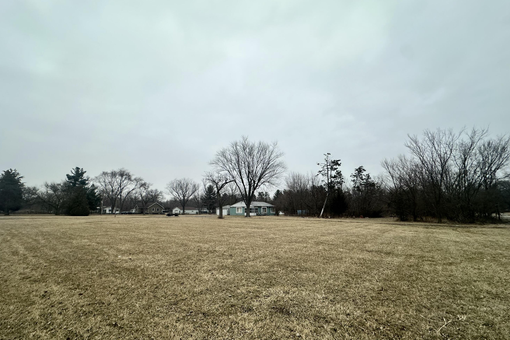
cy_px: 185
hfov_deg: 100.4
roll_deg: -0.3
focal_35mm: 15
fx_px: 212
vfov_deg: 77.1
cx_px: 248
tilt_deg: +7.2
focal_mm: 2.22
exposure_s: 1/99
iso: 80
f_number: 2.2
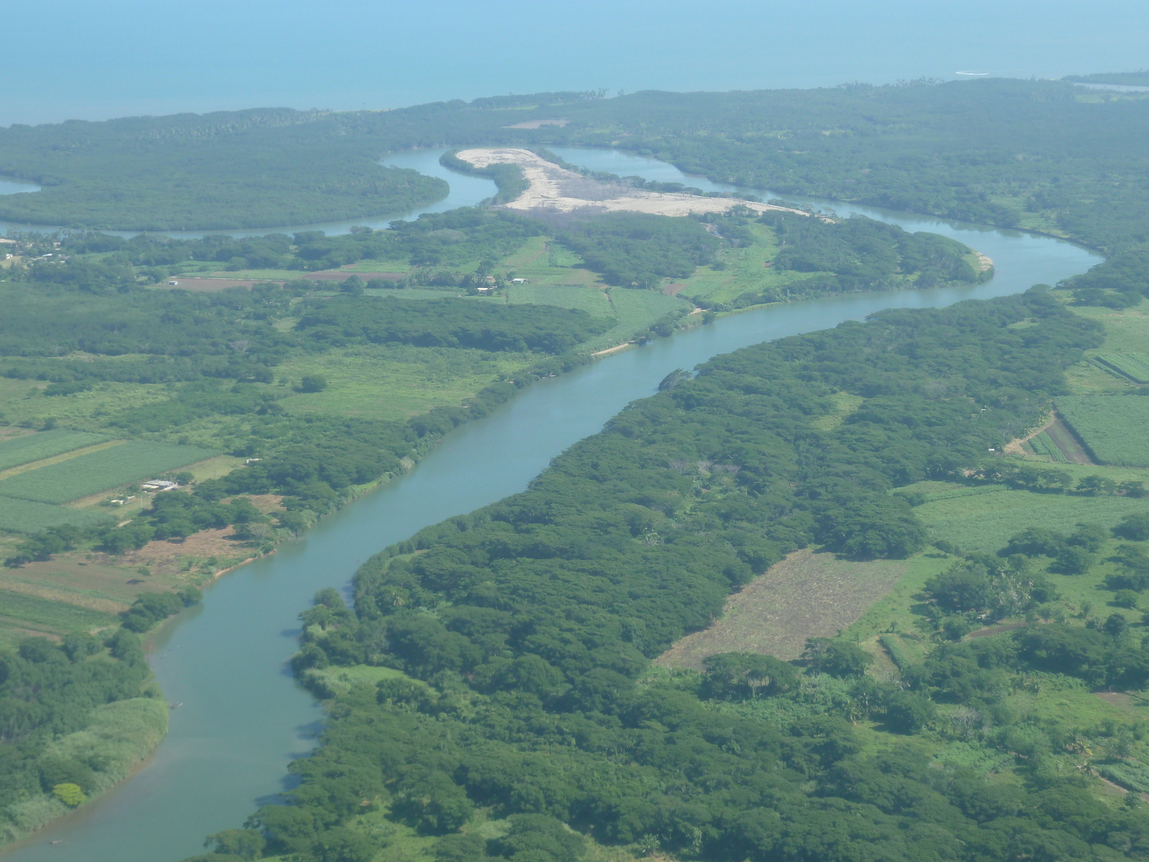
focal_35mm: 72
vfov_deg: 20.4
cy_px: 431
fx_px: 2390
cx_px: 574
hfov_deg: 27.0
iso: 80
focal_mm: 11.9
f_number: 4.1
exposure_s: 1/250
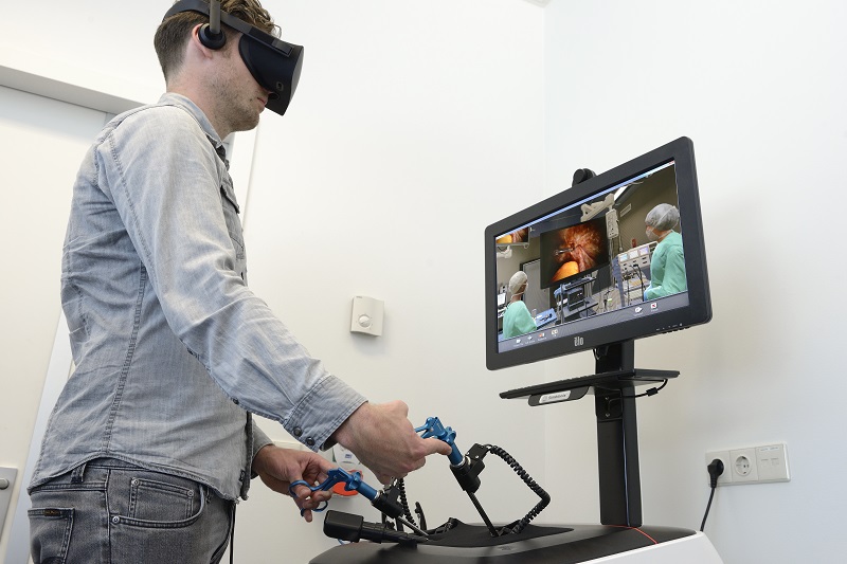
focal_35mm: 32
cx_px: 424
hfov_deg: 58.7
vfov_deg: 41.1
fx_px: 753
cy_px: 282
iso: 640
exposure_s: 1/60
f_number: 8
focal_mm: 32
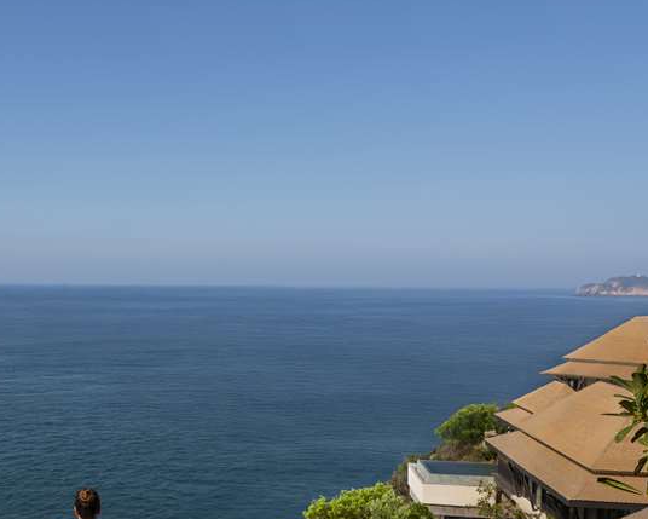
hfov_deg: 40.5
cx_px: 101
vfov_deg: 34.7
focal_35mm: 43
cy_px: 322
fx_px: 825
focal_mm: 24
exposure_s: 1/800
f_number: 4
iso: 50
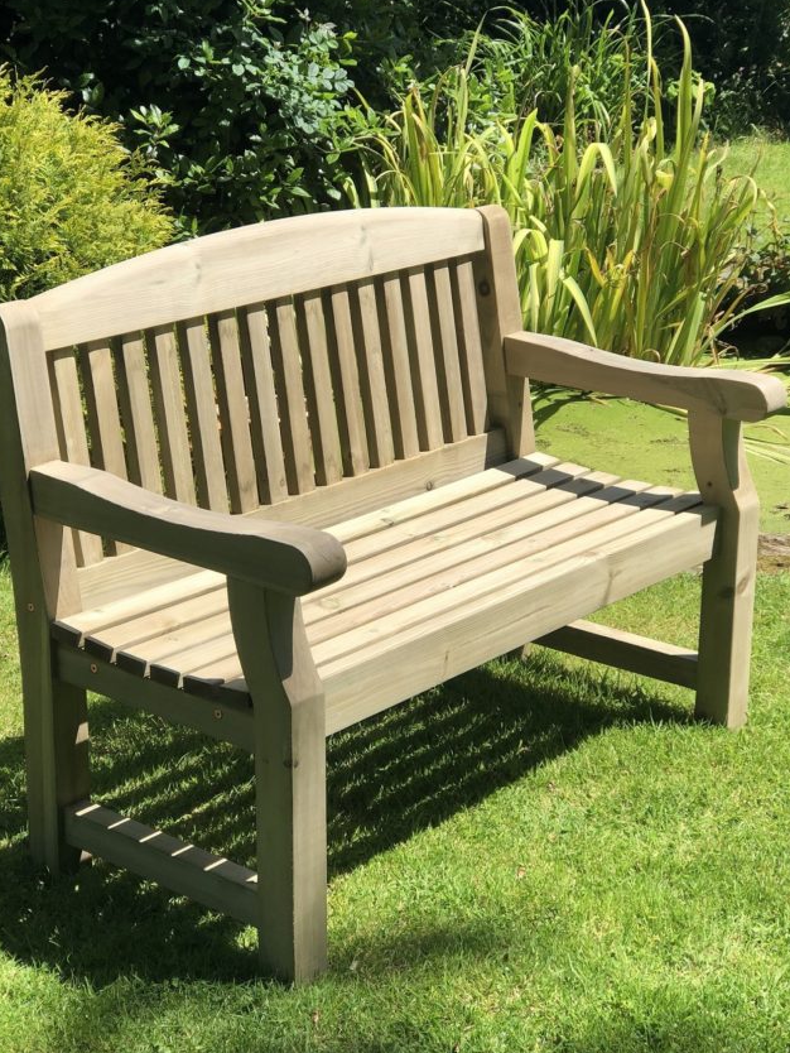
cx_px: 354
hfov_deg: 21.0
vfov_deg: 27.7
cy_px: 451
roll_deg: +1.9
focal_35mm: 70
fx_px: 2129
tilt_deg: -16.1
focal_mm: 6.6
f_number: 2.8
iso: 20
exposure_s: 1/521
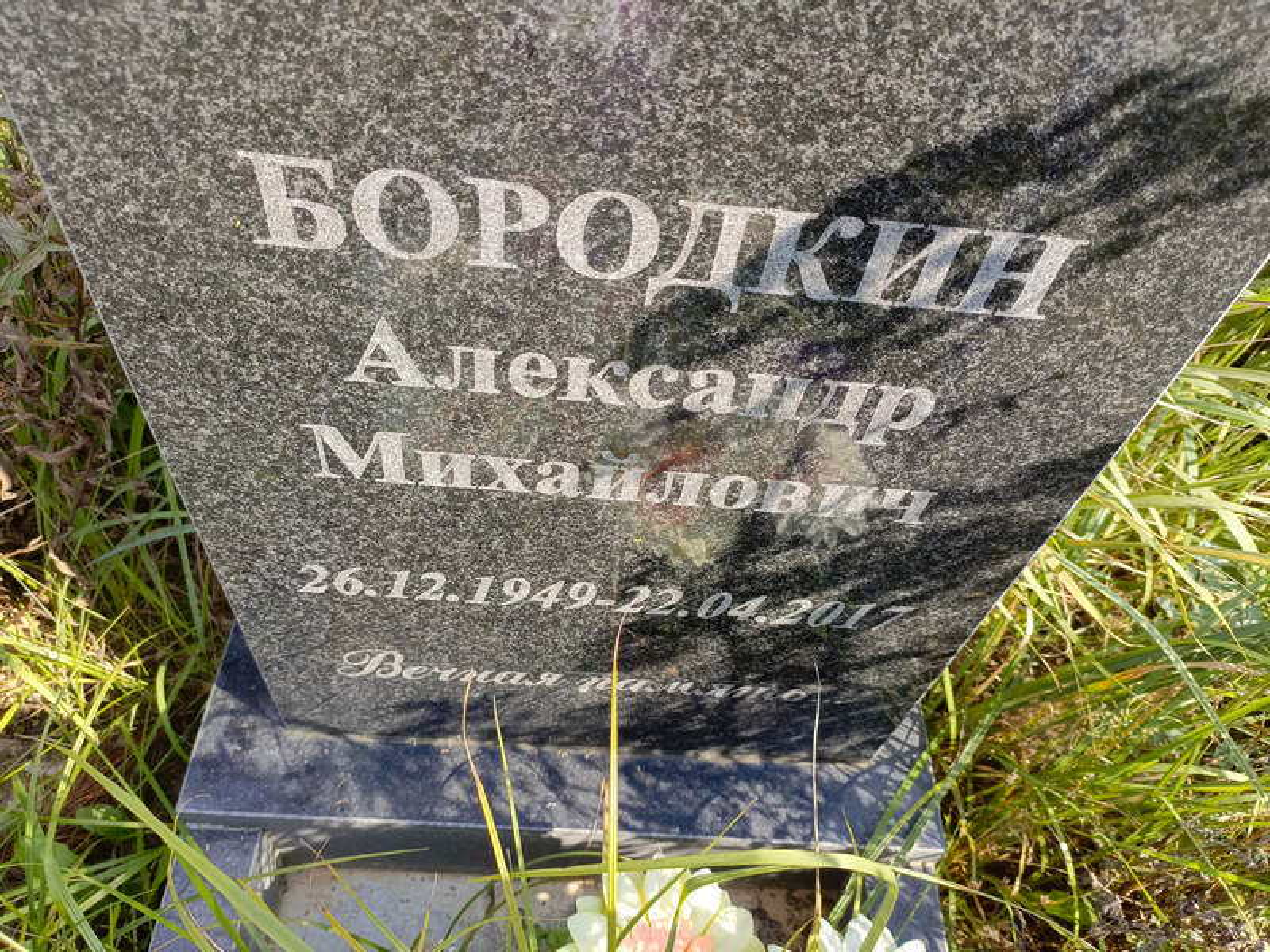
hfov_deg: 69.4
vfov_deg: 54.9
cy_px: 476
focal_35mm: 25
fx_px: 917
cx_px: 635
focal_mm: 4.76
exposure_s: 1/273
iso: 112
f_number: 1.69
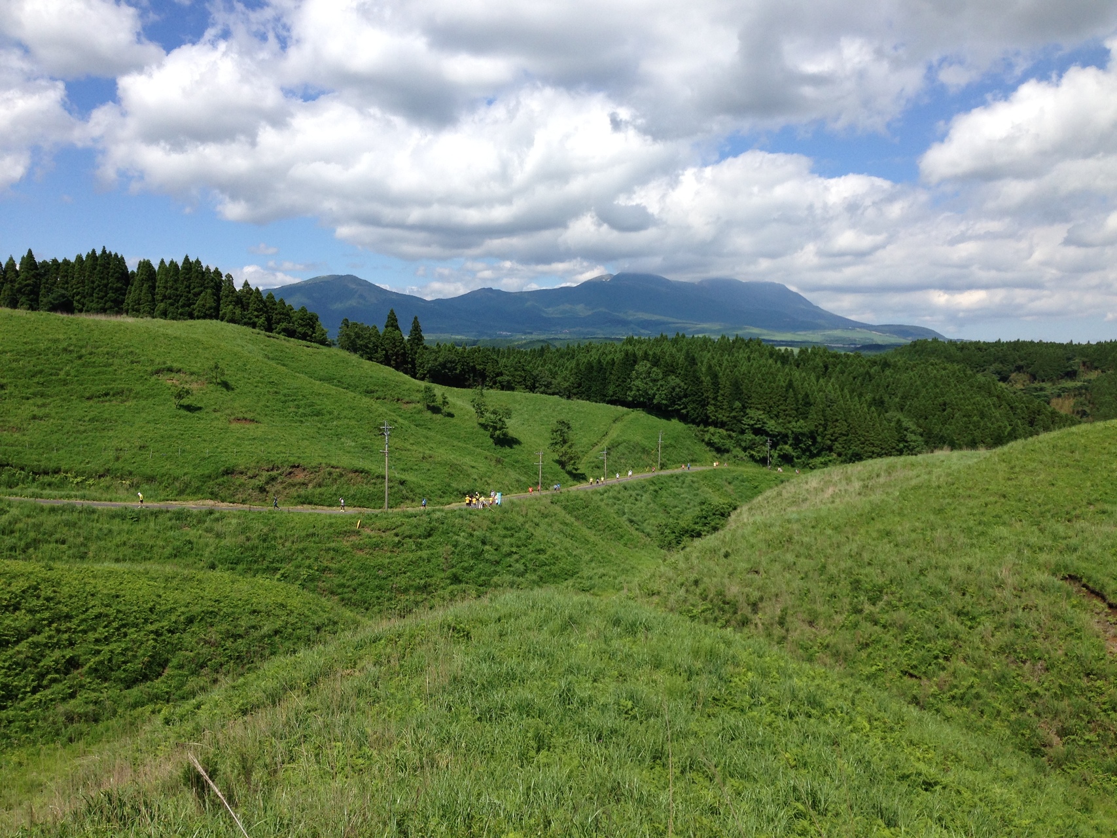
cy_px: 419
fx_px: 1065
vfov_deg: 42.9
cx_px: 558
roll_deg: +0.0
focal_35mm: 33
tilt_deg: -3.3
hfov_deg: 55.4
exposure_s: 1/1748
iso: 50
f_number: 2.4
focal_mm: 4.12
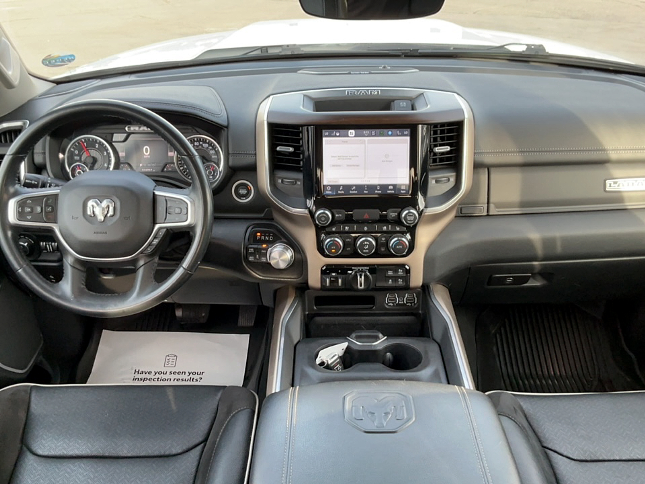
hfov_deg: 60.0
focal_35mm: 30
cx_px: 322
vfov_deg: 46.8
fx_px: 559
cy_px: 242
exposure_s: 1/60
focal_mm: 3
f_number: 1.8
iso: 32
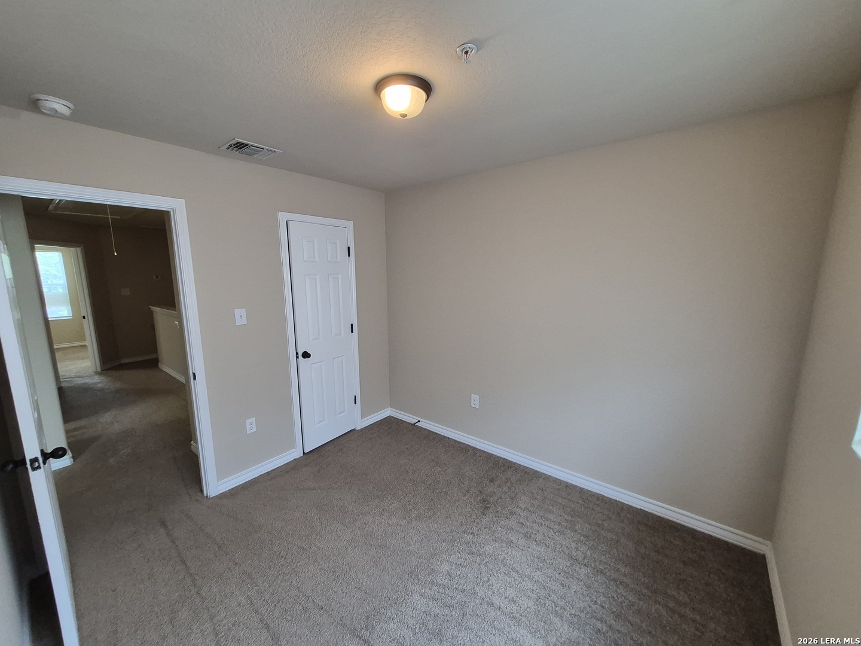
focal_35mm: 13
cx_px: 430
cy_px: 323
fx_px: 323
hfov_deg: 106.2
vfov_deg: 89.9
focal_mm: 1.74
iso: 200
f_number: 2.2
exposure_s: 1/60
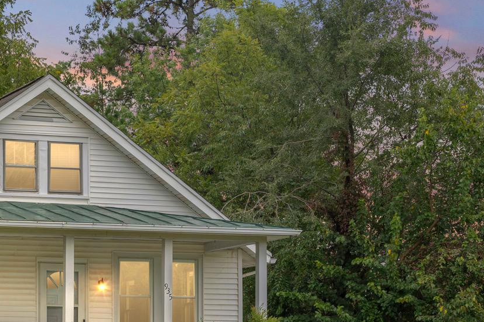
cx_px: 56
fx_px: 1666
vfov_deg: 11.0
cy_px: 302
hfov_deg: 16.3
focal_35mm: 124
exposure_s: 1/40
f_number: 9
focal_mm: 50
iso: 200
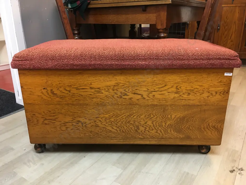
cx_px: 123
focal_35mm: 29
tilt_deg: -17.5
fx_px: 206
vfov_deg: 48.2
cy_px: 92
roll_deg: +0.1
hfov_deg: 61.7
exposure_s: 1/17
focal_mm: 4.15
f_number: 2.2
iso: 80
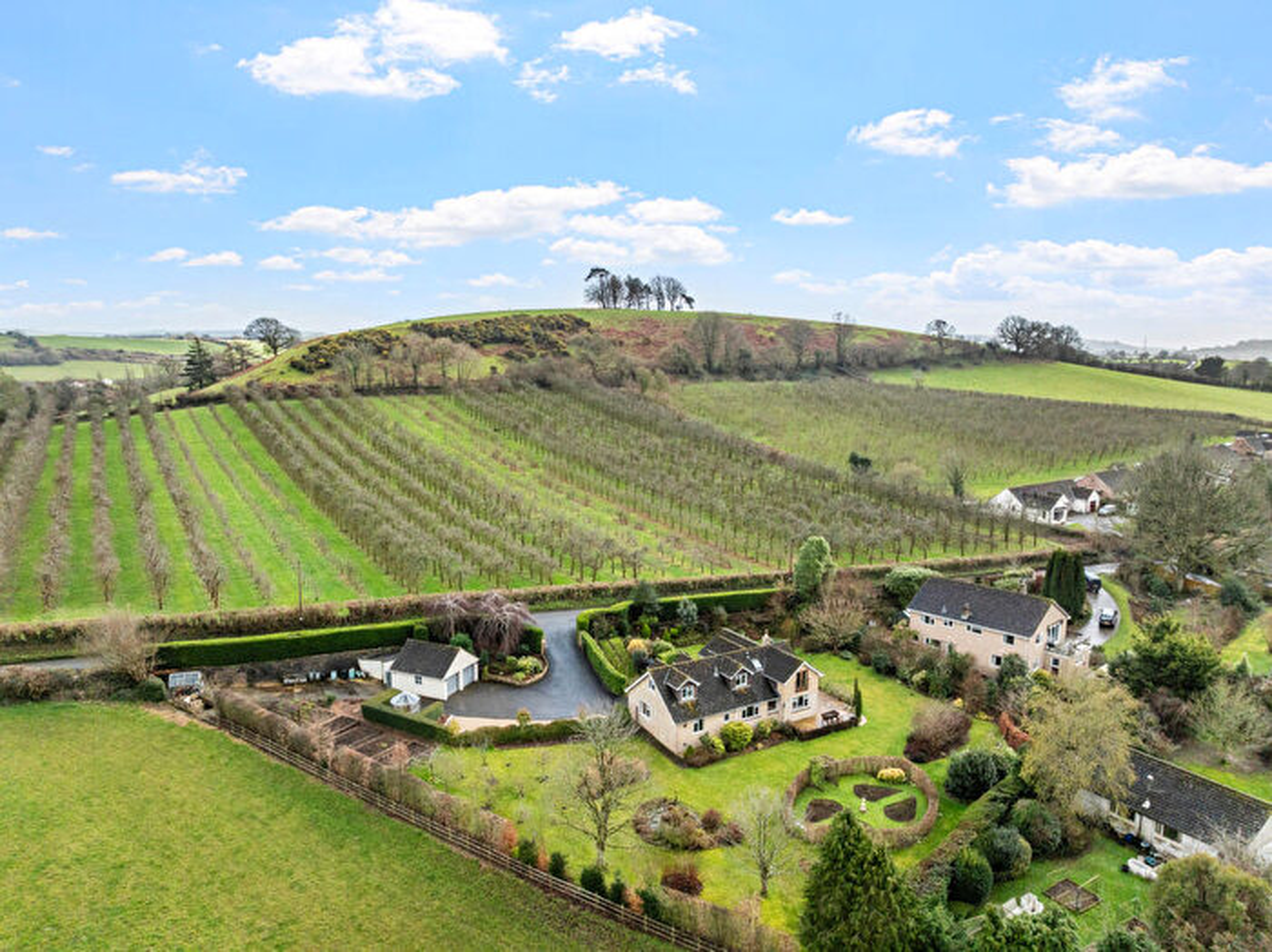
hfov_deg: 71.6
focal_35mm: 24
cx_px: 636
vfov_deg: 56.8
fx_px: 881
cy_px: 476
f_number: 2.8
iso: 280
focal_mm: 12.29
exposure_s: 1/2500
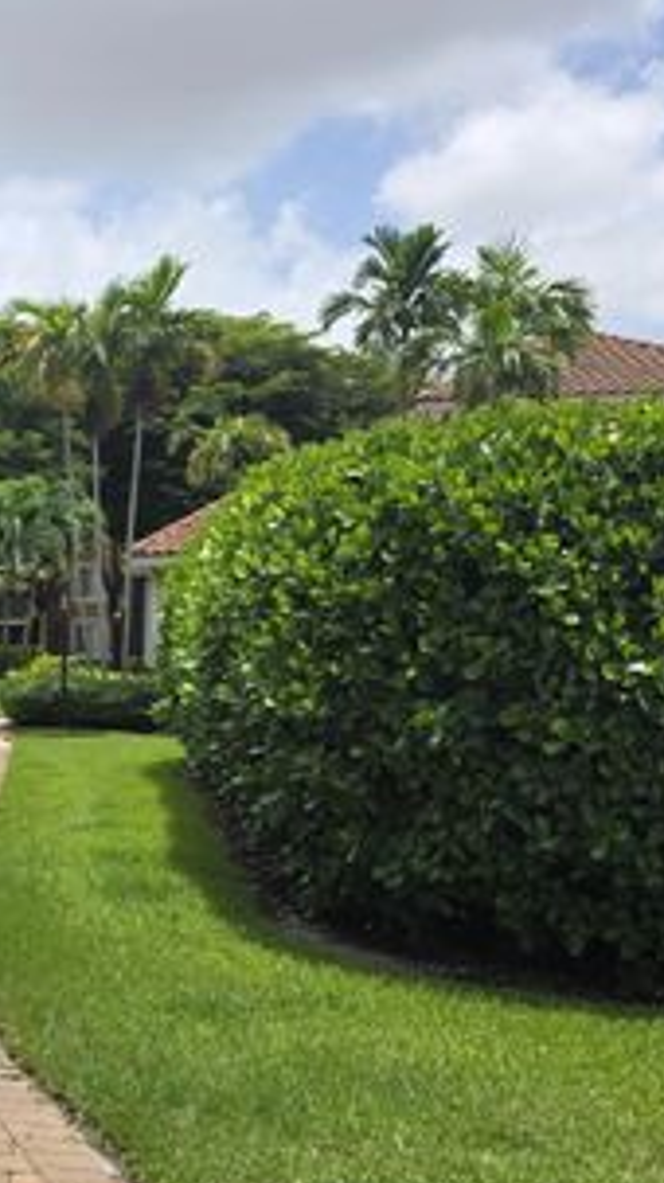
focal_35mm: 53
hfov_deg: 20.7
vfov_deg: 39.1
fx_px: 1662
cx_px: -191
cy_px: 679
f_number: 1.7
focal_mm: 6.3
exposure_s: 1/4650
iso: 80
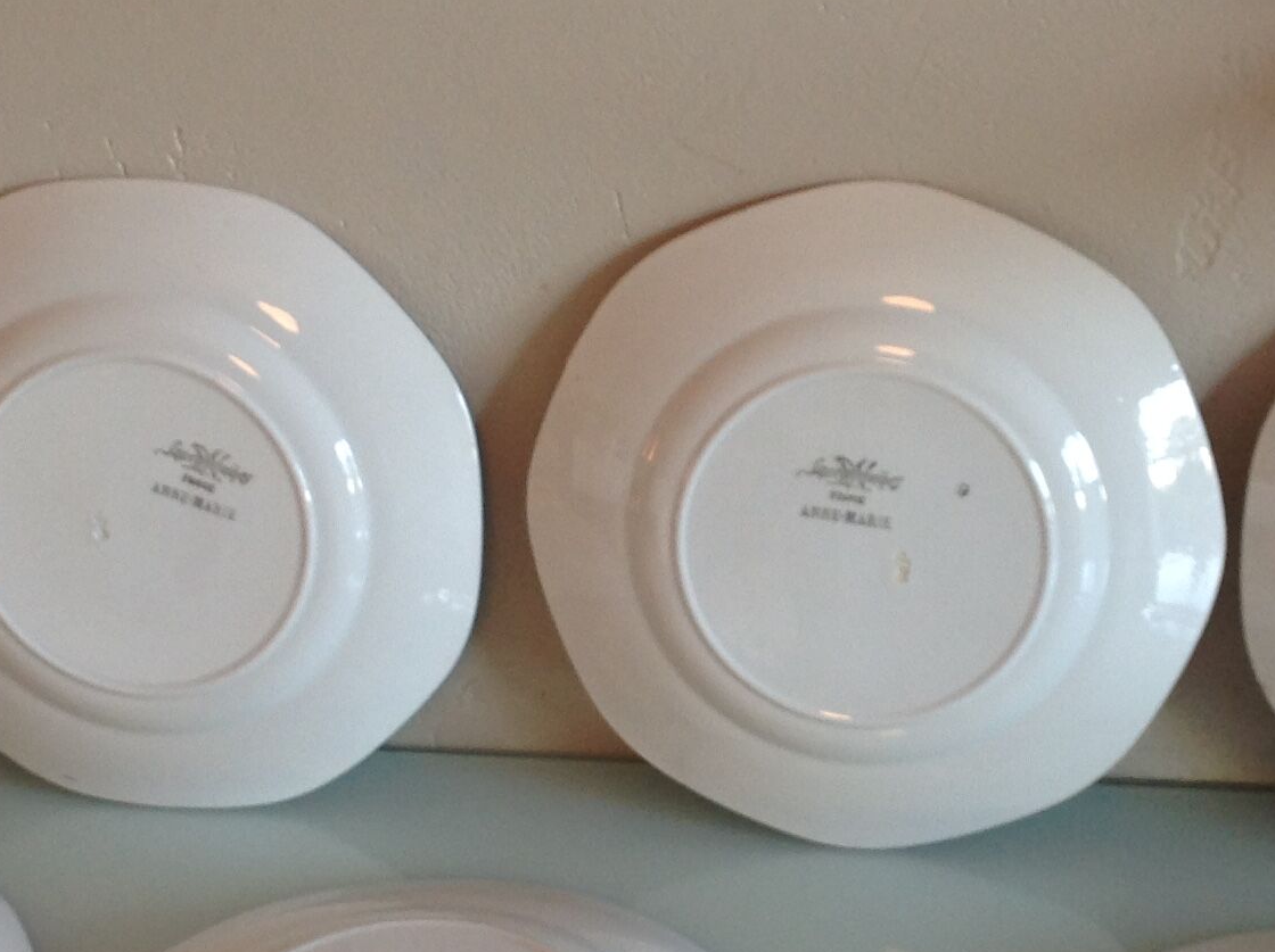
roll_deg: +2.9
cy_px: 530
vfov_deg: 18.2
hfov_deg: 24.2
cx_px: 606
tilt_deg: -28.1
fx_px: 2980
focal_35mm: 81
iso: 50
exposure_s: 1/17
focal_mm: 4.28
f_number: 2.4
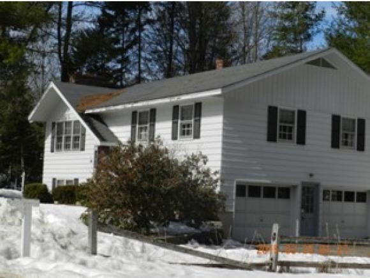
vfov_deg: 21.6
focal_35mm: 68
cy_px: 139
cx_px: 185
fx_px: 727
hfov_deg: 28.6
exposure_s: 1/1250
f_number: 5
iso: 160
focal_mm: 12.1
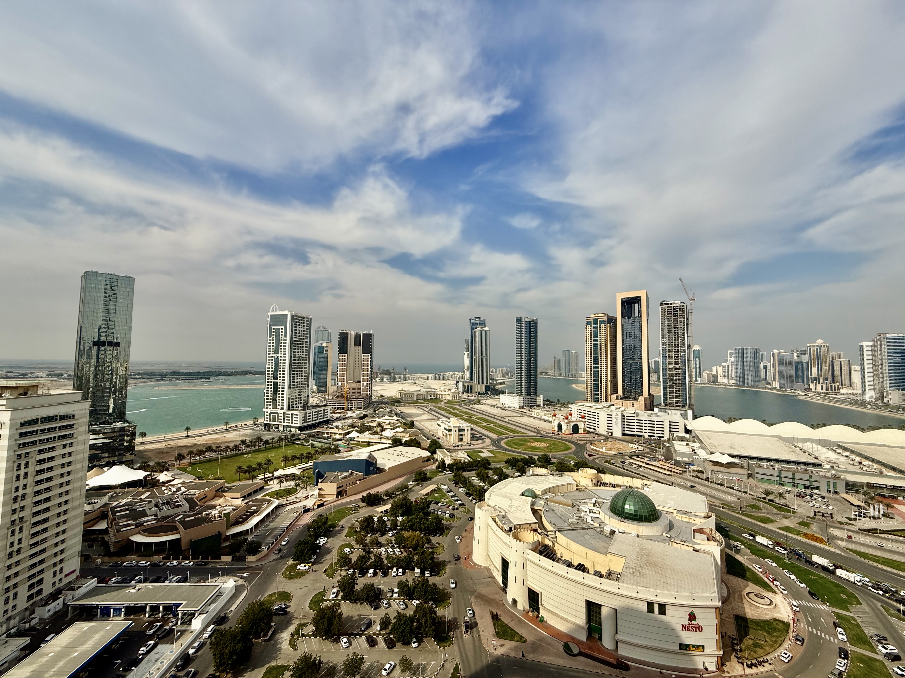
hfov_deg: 102.1
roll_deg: -1.0
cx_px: 452
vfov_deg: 85.7
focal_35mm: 14
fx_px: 366
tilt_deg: +3.7
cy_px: 339
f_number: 2.2
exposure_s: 1/3663
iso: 50
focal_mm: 2.22
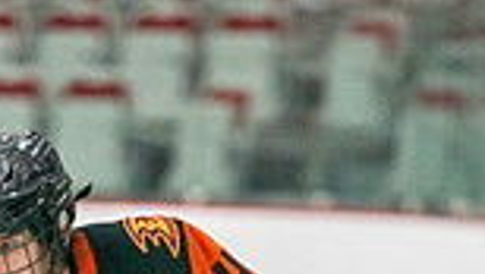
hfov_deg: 2.2
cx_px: 217
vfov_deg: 1.2
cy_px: 669
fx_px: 12912
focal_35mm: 1003
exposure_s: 1/1250
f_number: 2.8
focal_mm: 200
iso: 3200
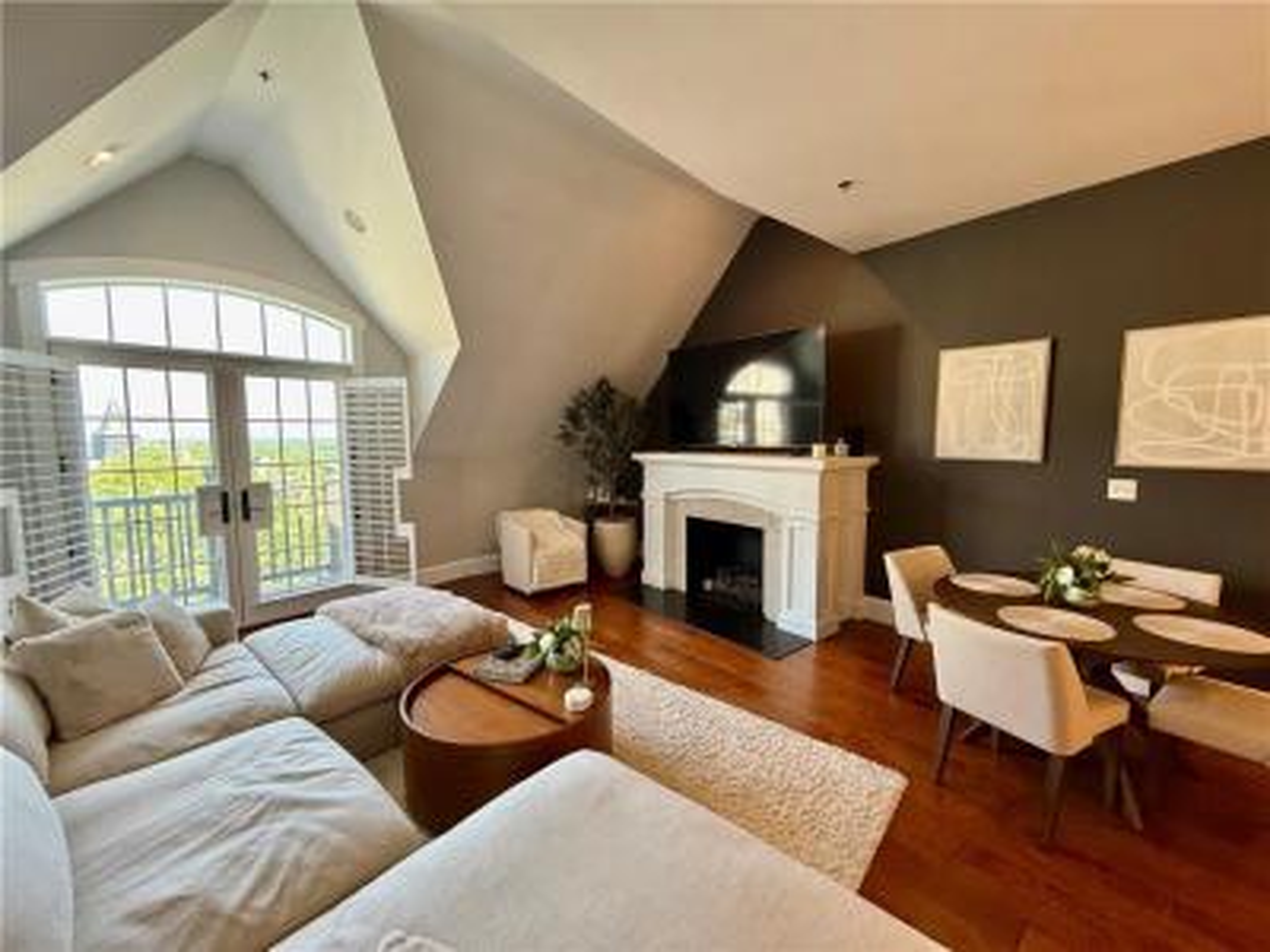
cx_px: 635
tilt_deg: -4.6
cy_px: 476
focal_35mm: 14
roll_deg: +0.1
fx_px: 514
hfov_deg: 102.1
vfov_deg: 85.7
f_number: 2.2
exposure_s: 1/60
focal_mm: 2.22
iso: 250
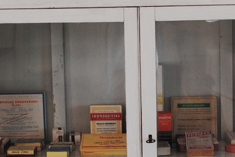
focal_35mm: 142
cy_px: 116
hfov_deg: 14.4
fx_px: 928
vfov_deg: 9.7
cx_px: 144
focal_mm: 24
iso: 200
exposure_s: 1/40
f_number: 4
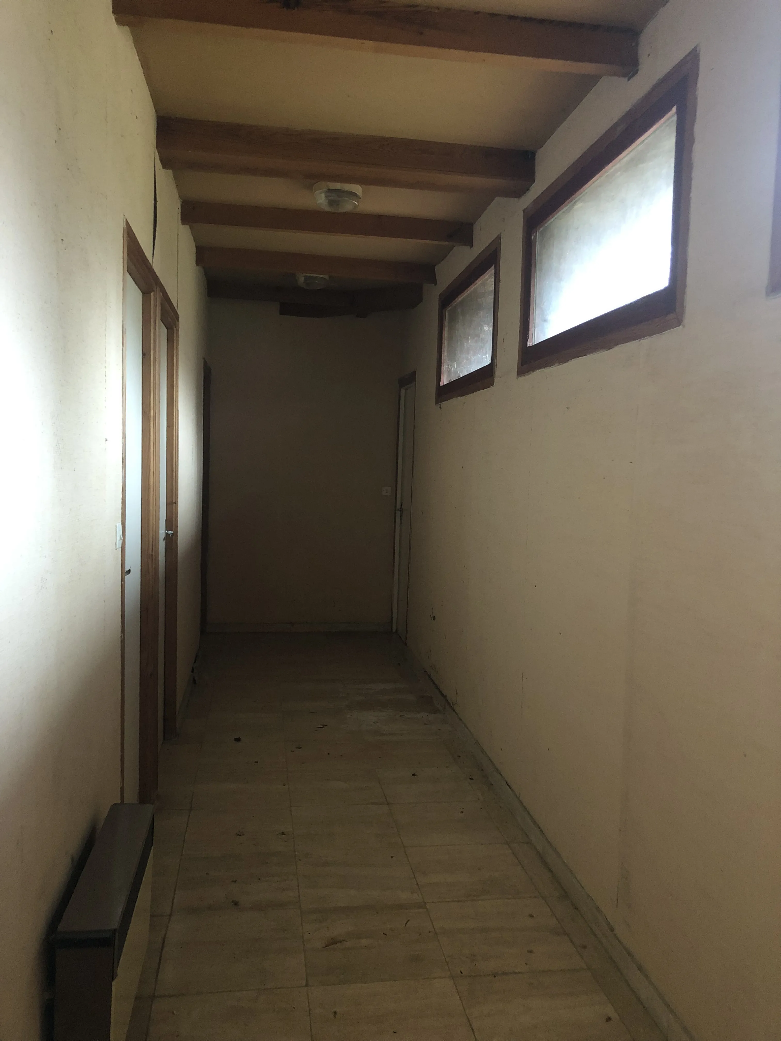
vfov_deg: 63.4
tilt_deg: -2.1
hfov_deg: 49.7
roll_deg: -1.8
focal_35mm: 28
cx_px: 390
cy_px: 520
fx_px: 842
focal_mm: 3.99
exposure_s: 1/4
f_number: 1.8
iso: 100
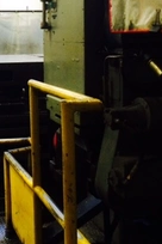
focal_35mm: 59
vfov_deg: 32.8
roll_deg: +1.0
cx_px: -2
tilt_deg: -3.9
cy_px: 43
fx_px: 398
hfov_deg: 22.1
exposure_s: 1/30
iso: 250
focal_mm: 4.15
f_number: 2.2
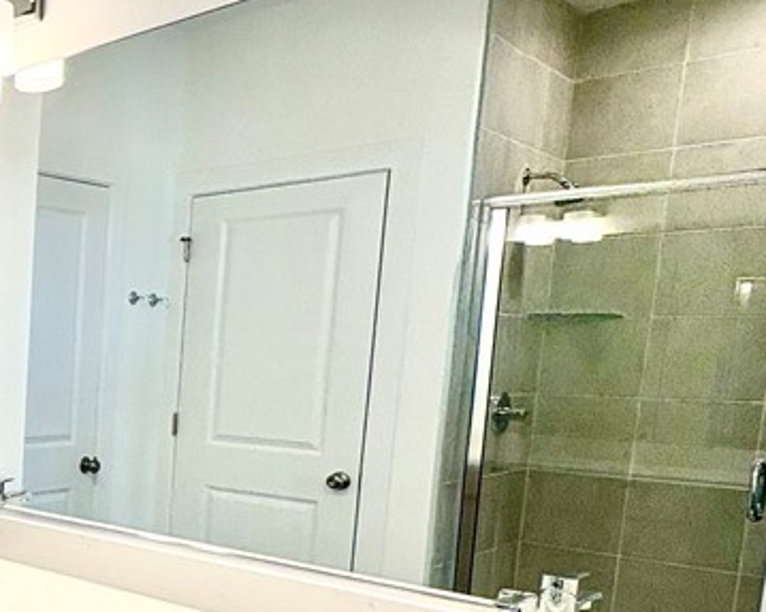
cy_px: 450
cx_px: -265
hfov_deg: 32.7
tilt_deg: -6.8
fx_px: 884
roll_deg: -0.5
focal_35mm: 39
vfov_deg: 37.4
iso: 64
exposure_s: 1/120
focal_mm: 2.22
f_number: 2.2
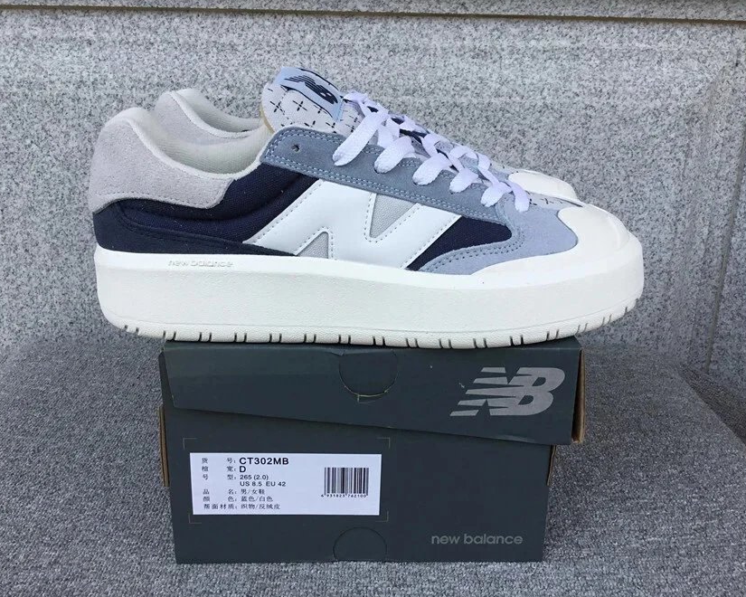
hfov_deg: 54.2
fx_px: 729
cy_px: 300
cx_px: 370
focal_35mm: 33
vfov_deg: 44.5
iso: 25
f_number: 2.4
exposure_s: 1/381
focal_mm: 3.3
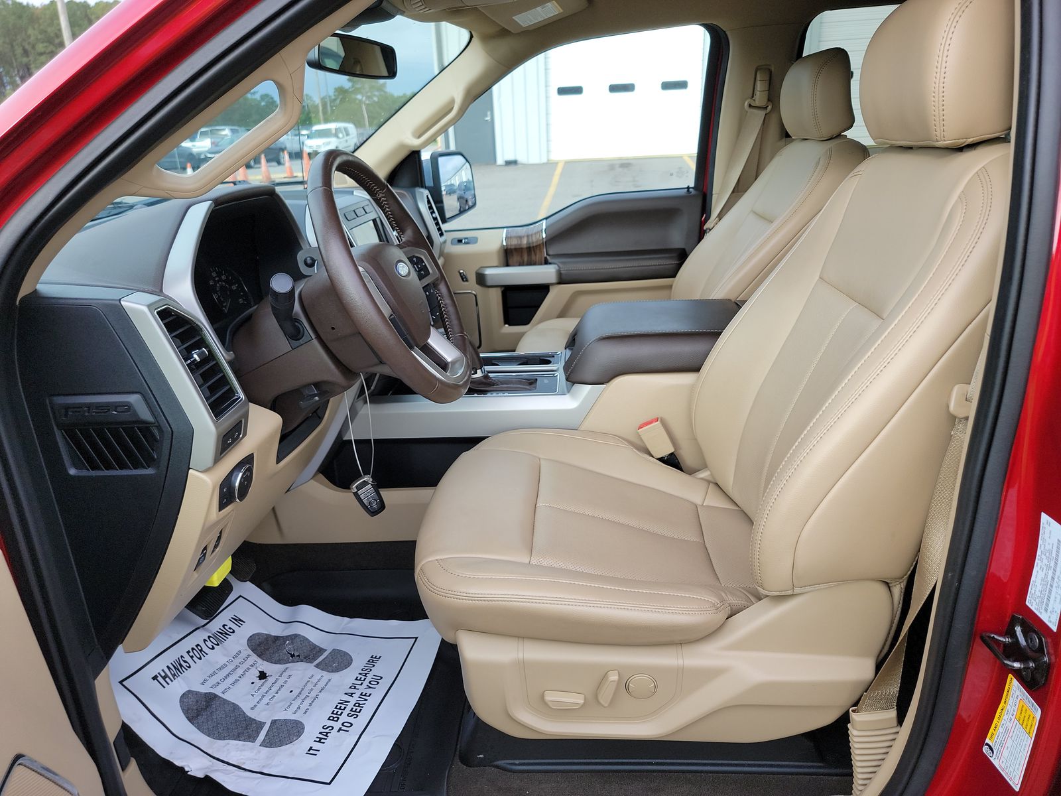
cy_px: 398
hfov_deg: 71.6
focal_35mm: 24
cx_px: 530
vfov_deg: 56.8
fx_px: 736
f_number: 1.8
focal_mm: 6.7
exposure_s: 1/119
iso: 52
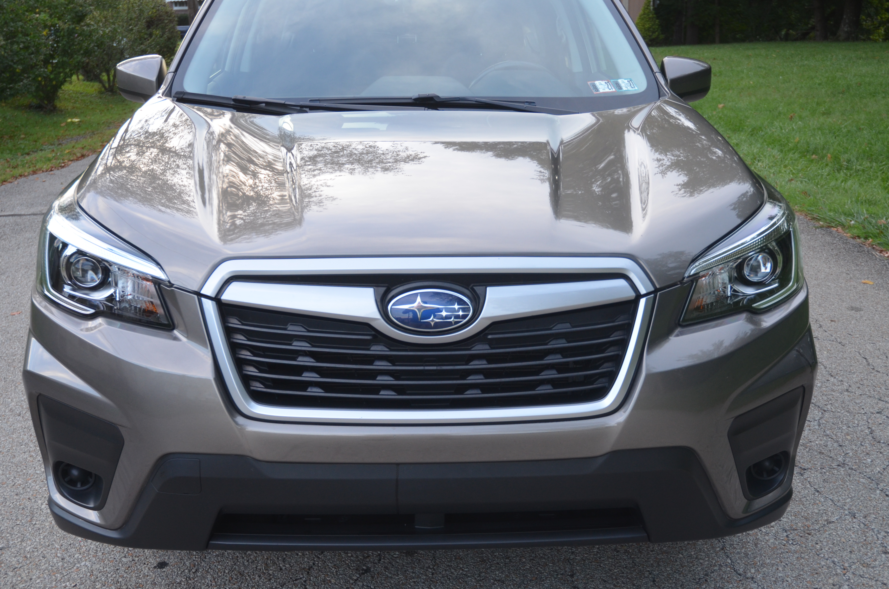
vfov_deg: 32.9
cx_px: 444
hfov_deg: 48.0
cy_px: 294
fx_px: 998
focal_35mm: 40
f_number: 4
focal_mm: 27
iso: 500
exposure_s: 1/60
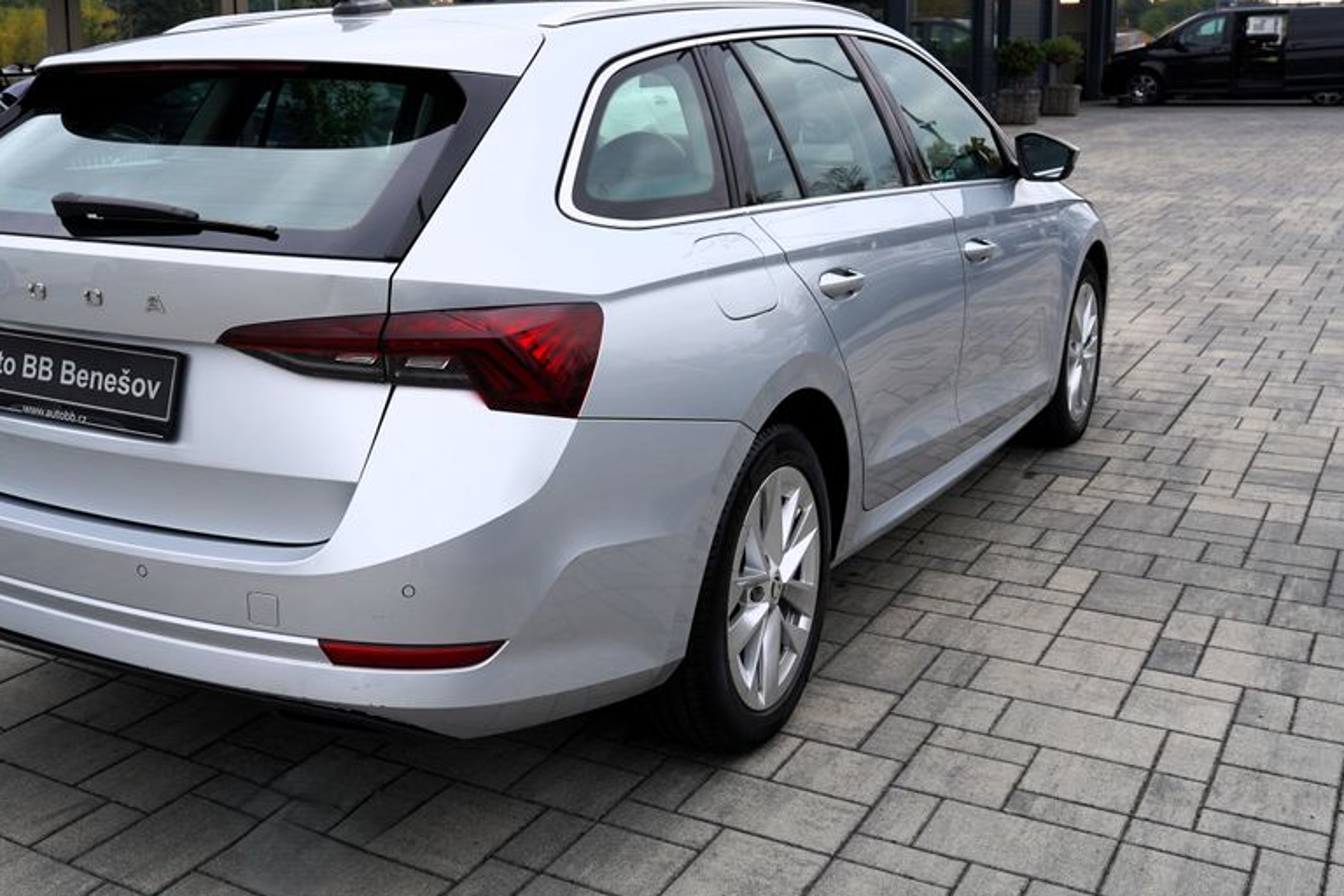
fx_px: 1493
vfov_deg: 33.2
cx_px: 457
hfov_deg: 47.7
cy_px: 326
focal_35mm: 40
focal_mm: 30
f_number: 7.1
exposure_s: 1/200
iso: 100
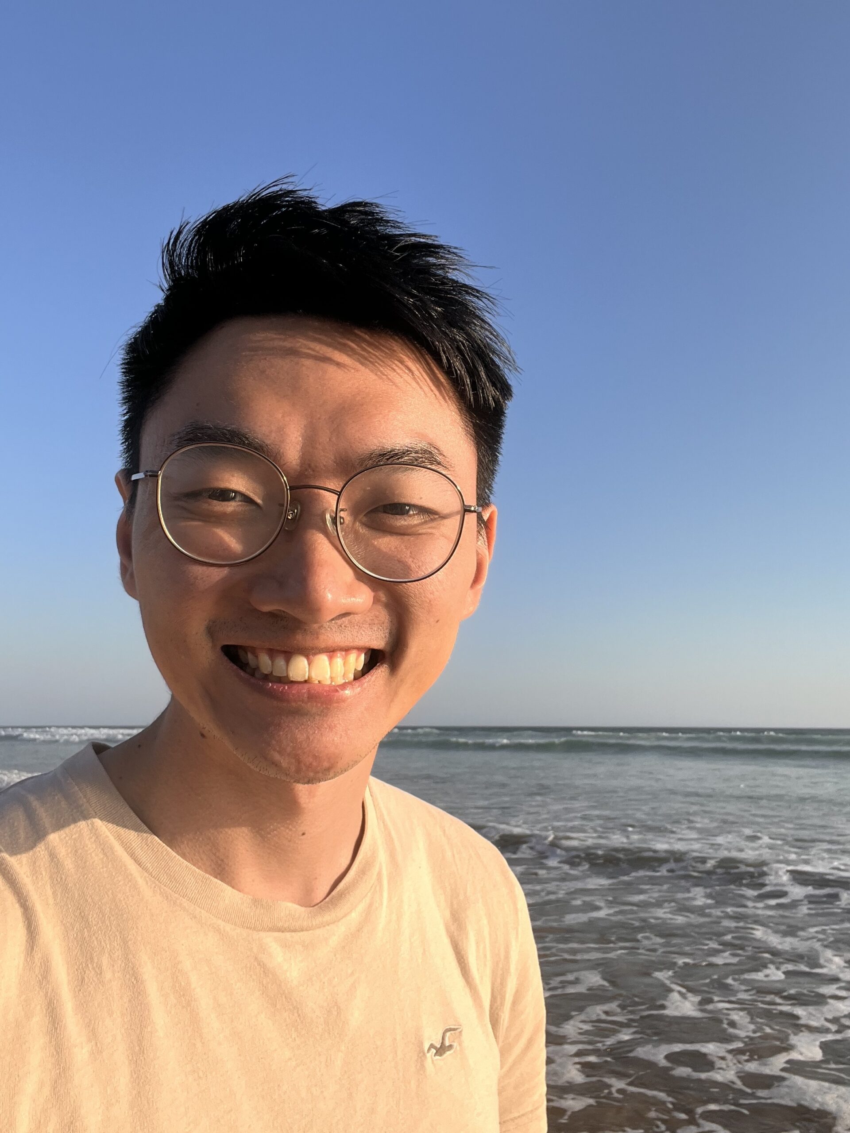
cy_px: 566
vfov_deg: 60.0
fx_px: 982
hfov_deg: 46.8
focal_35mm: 30
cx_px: 425
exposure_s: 1/772
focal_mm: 2.71
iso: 32
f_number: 2.2
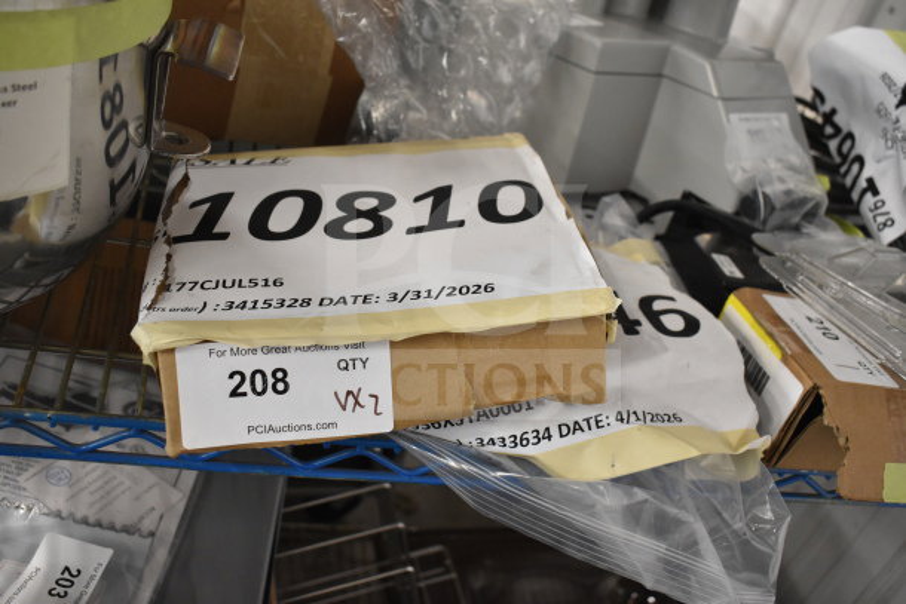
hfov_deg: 55.1
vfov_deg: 38.4
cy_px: 302
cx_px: 453
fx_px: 868
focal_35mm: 34
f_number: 3.8
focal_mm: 23
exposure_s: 1/40
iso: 2000
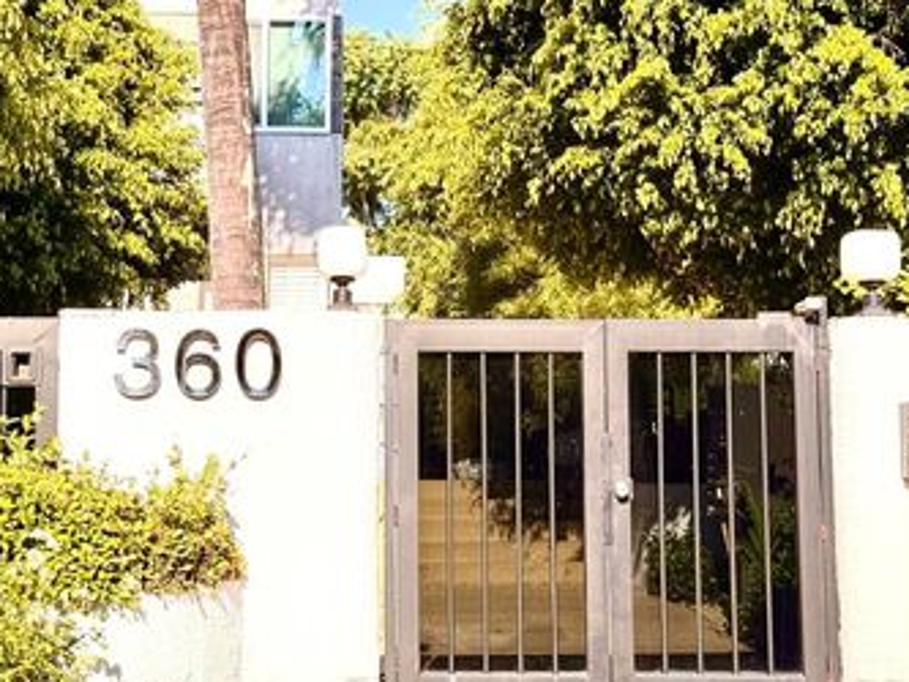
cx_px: 363
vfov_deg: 20.4
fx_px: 1891
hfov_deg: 27.0
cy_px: 293
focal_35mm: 72
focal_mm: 6.76
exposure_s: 1/2033
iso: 100
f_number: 1.78
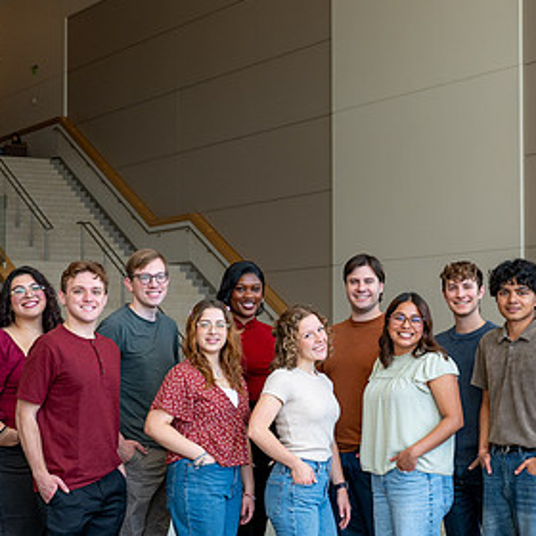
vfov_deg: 21.1
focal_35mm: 82
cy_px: 283
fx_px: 1437
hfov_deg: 21.1
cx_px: 307
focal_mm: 35
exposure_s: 1/200
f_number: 5.6
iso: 400
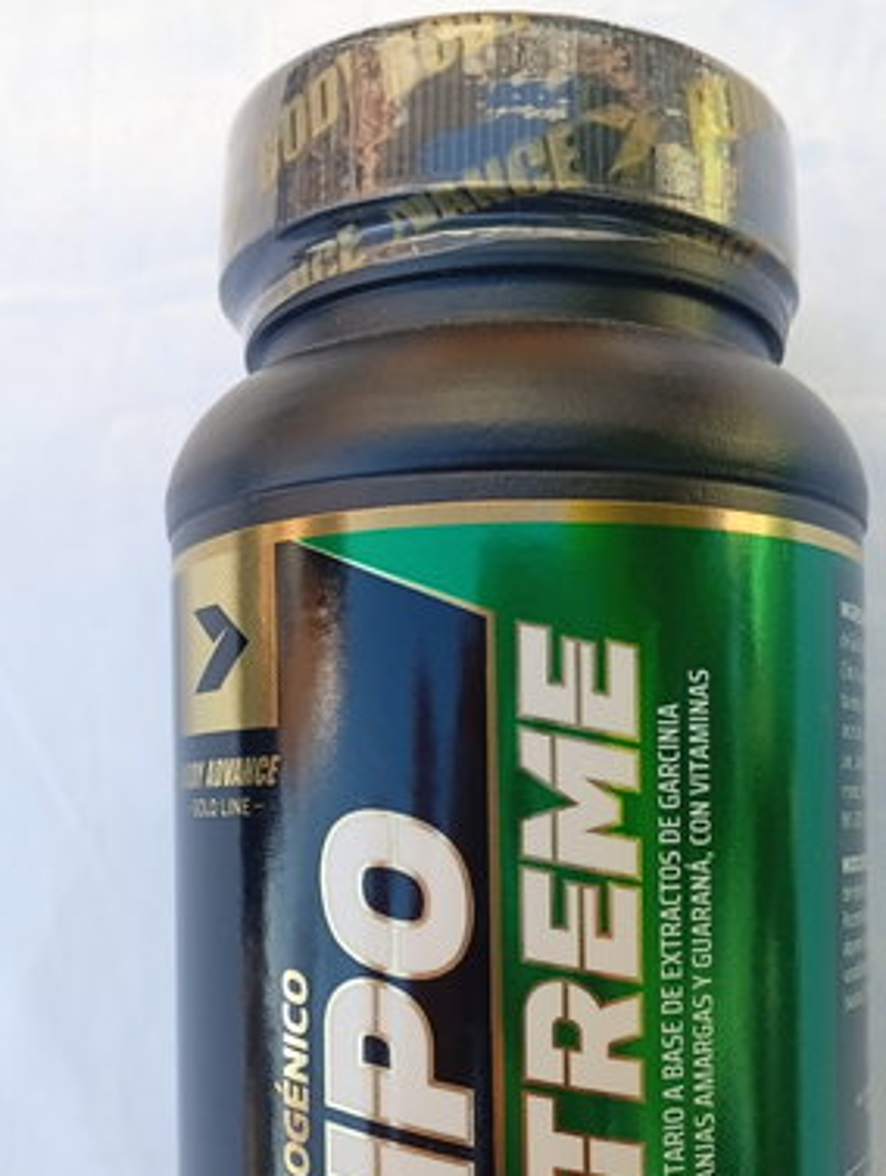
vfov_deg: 47.8
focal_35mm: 38
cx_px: 512
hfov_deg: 37.7
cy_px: 822
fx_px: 1293
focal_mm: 3.98
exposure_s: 1/100
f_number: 1.8
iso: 66
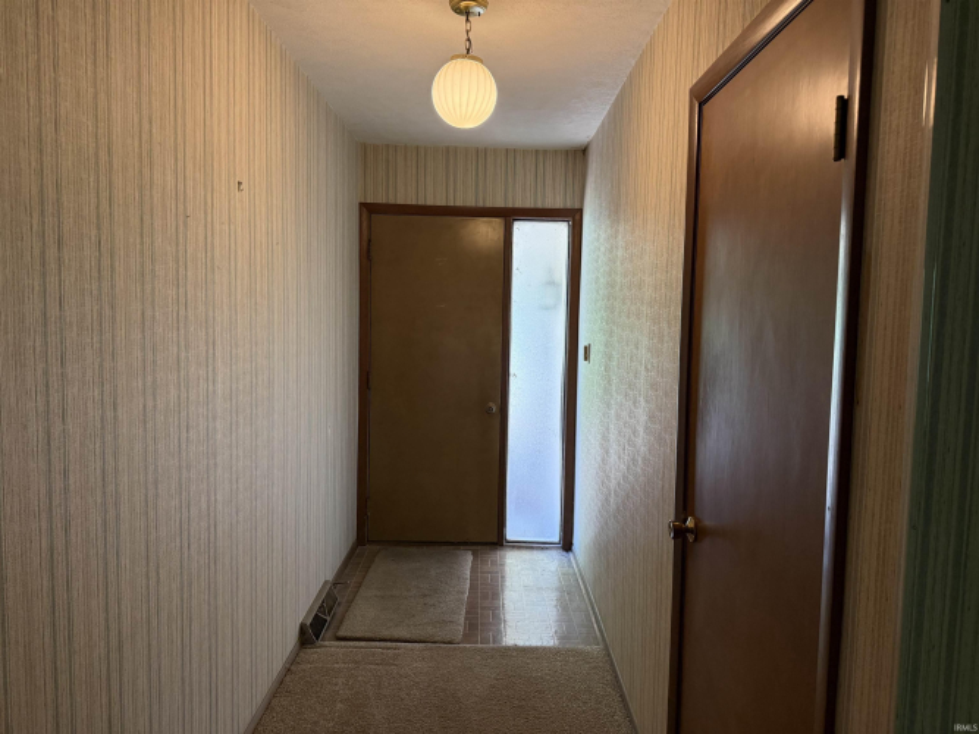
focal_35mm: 24
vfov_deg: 56.8
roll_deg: -1.4
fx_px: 679
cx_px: 490
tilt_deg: -4.2
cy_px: 367
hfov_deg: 71.6
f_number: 1.78
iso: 320
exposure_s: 1/120
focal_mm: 6.76
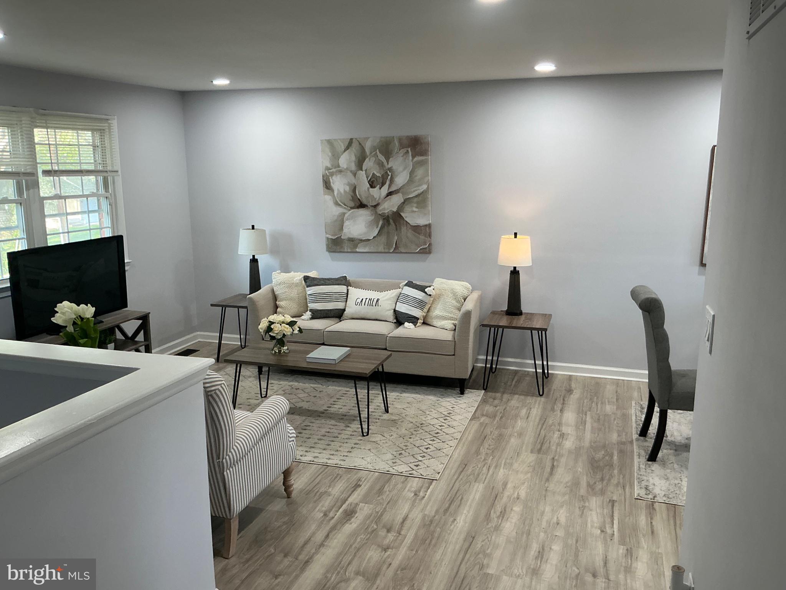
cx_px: 393
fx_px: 636
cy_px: 295
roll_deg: +0.2
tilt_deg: -10.5
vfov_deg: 49.7
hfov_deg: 63.4
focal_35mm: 28
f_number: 1.8
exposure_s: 1/60
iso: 80
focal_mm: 3
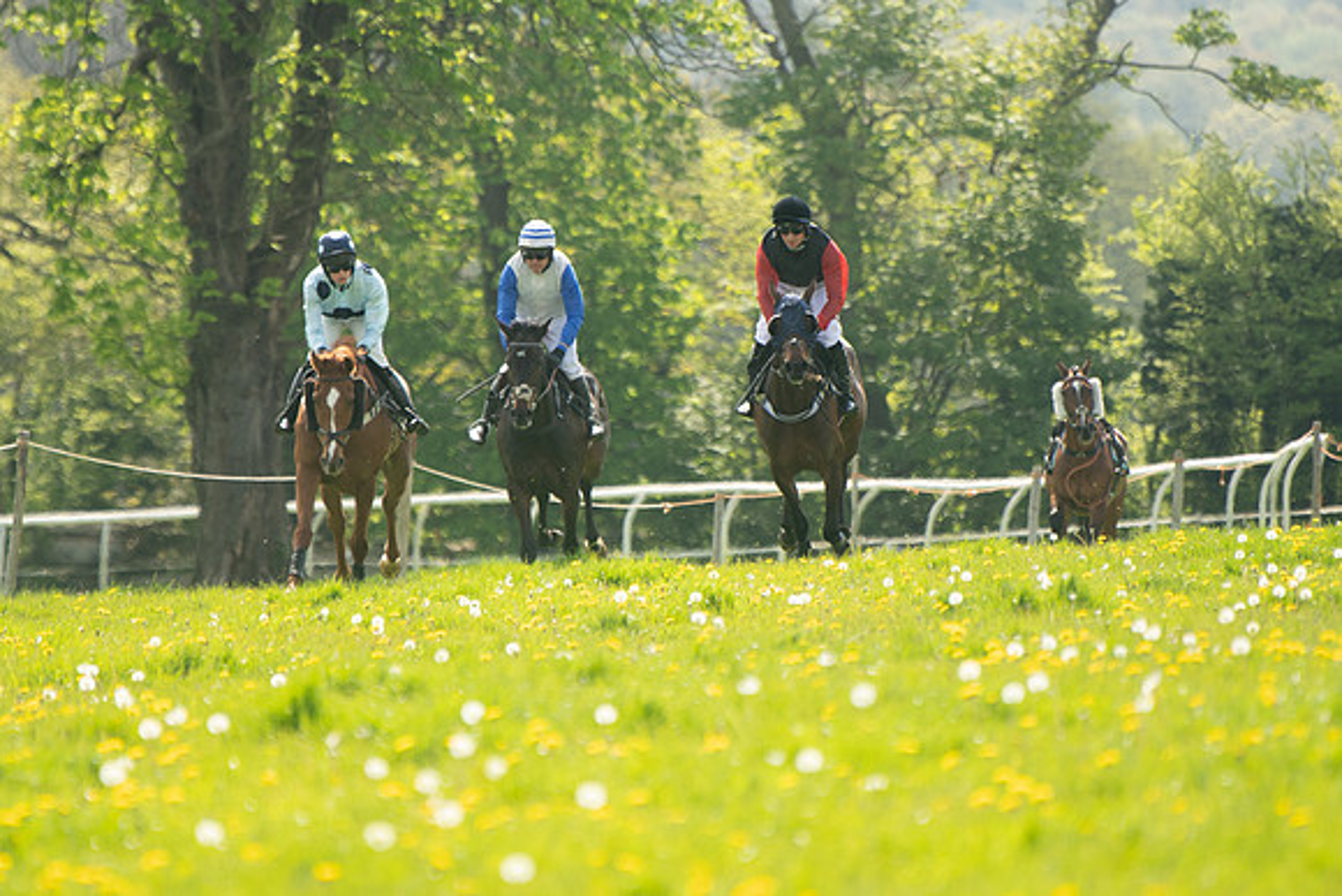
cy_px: 448
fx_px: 15660
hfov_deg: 4.9
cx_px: 671
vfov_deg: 3.3
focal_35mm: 420
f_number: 4
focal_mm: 280
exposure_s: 1/1250
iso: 400
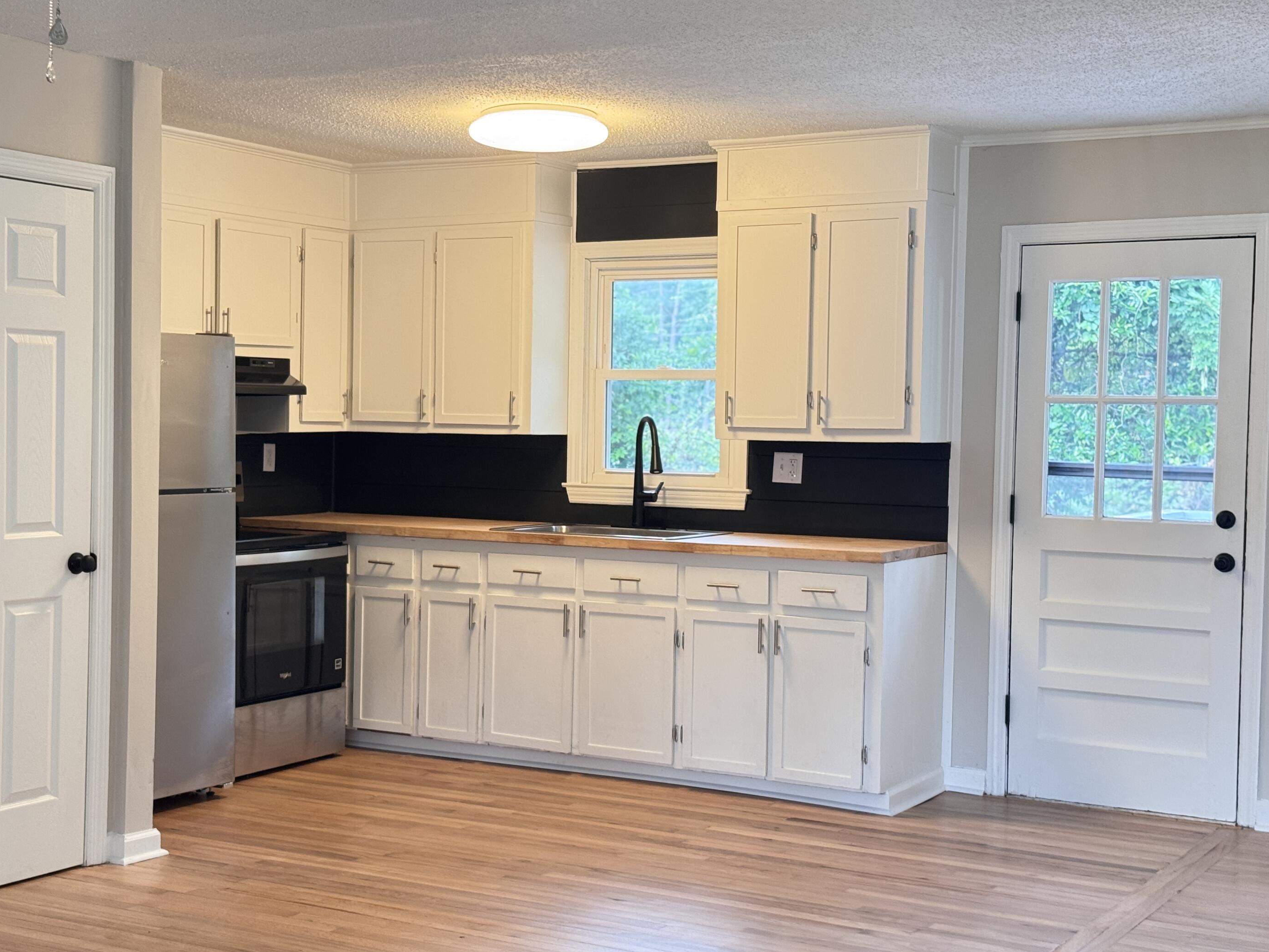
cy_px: 484
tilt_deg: -3.2
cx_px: 583
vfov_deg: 28.0
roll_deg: -1.1
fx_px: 1906
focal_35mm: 52
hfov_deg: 36.8
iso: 200
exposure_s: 1/60
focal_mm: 6.76
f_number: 1.78
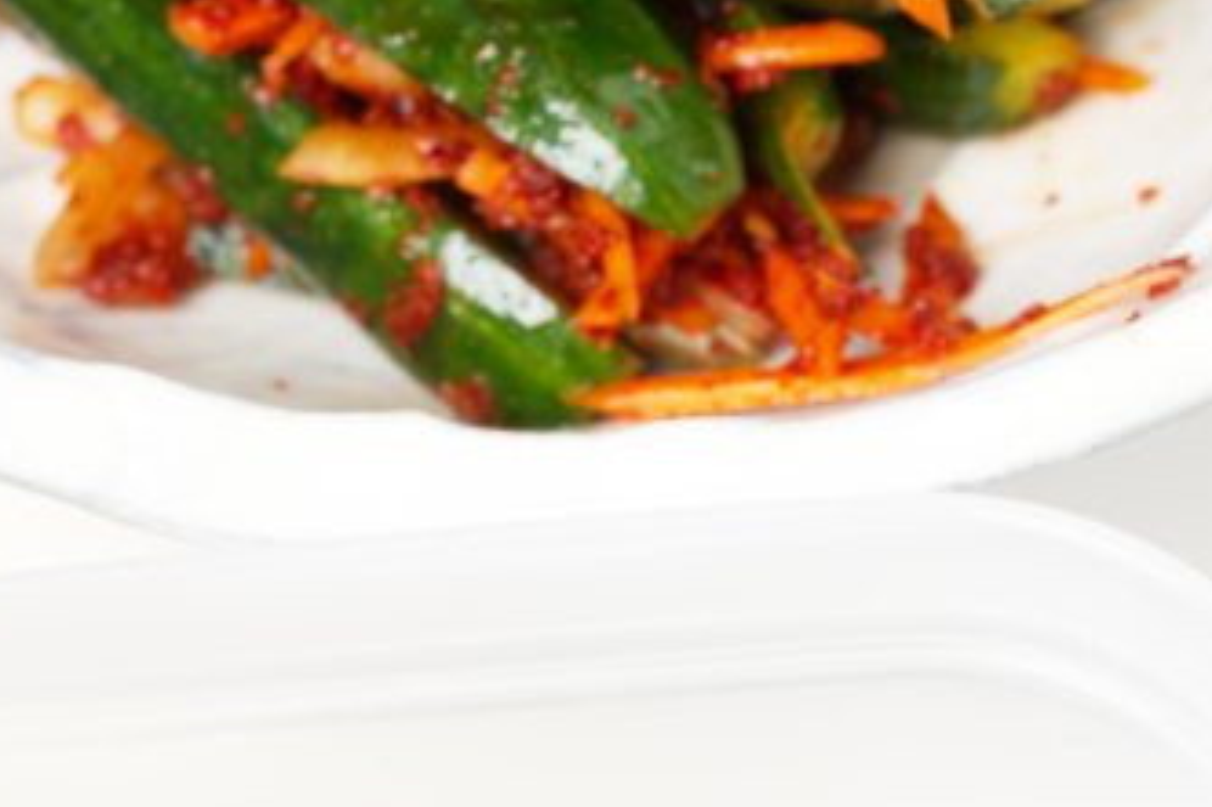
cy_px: 696
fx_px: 7537
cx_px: 449
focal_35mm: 224
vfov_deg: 6.1
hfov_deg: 9.2
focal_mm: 62
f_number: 9
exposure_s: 1/100
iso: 200
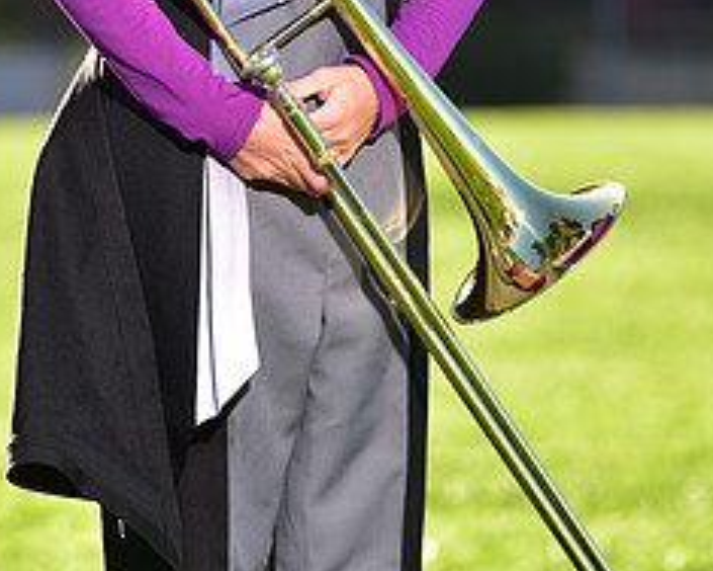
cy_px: -292
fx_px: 9791
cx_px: 302
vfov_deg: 3.3
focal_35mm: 464
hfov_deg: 4.2
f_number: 5
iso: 100
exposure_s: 1/250
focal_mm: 200
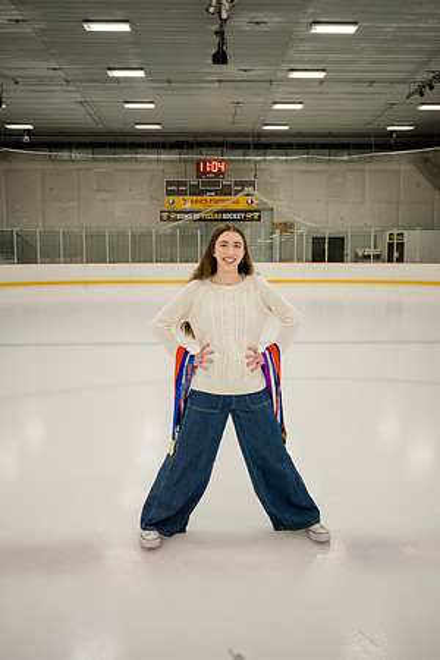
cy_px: 330
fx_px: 642
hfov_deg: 37.9
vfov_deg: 54.4
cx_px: 220
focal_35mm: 35
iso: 3200
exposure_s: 1/250
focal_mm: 35
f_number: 8
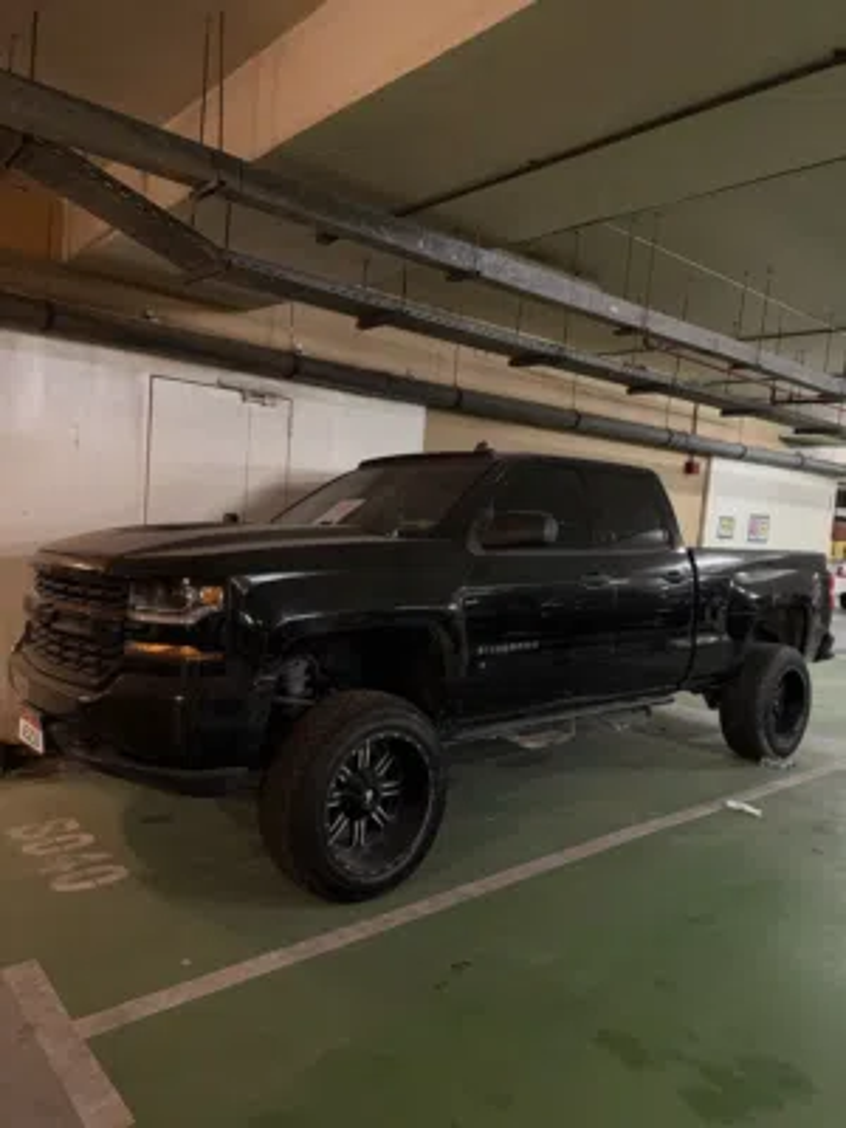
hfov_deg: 56.8
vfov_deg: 71.6
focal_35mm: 24
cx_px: 423
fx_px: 782
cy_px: 564
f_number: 1.78
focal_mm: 6.76
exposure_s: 1/25
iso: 800
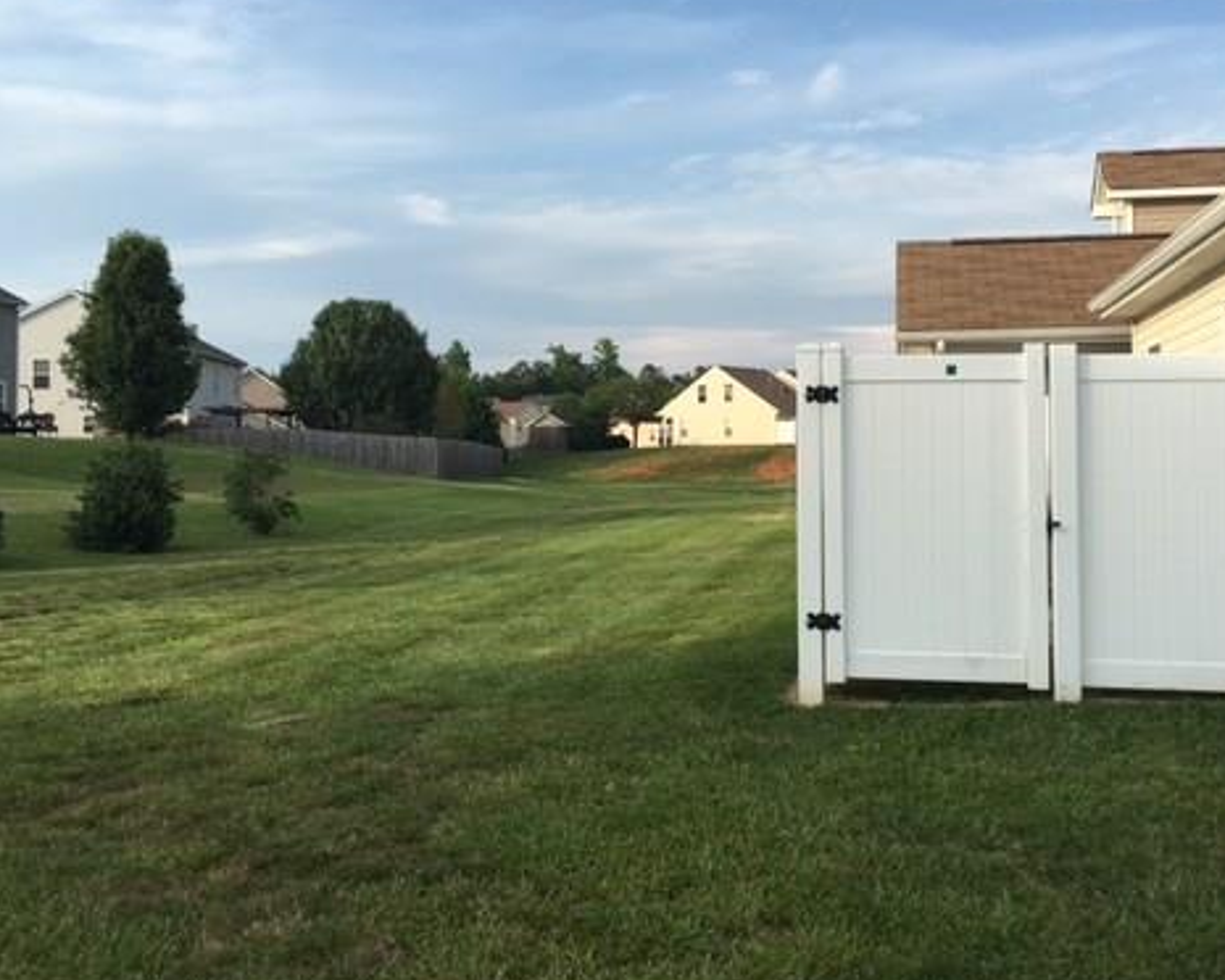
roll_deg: -0.4
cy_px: 427
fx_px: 1414
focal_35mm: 39
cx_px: 669
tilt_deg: +2.2
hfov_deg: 46.8
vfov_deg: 38.2
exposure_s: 1/646
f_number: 2.2
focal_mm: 4.15
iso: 25
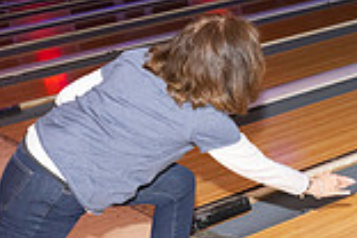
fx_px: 892
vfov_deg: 15.2
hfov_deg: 21.2
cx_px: 416
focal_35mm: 90
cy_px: 113
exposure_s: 1/100
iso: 2000
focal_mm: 24
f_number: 5.6
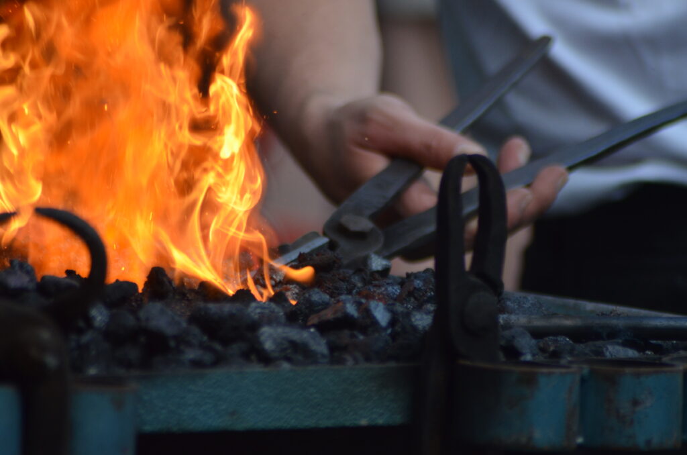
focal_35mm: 450
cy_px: 228
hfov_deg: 4.6
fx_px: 8569
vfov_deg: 3.0
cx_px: 344
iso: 800
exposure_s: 1/1000
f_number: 5.6
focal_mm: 300
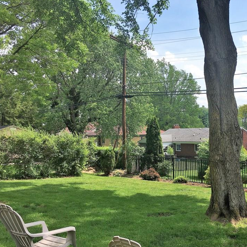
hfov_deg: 44.1
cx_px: 169
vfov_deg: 44.9
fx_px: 299
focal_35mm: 37
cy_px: 129
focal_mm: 4.15
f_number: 2.2
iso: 25
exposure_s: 1/999
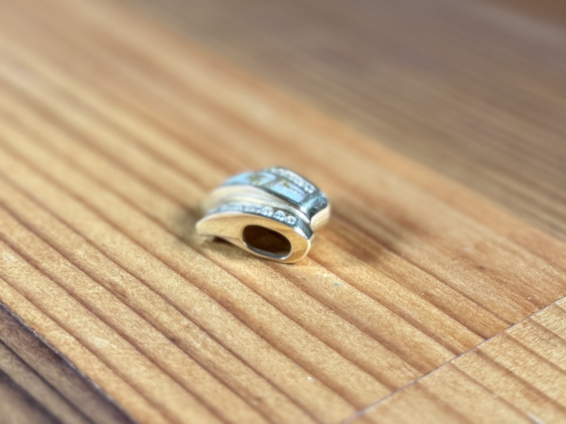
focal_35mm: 24
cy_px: 212
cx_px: 283
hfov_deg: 71.6
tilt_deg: -25.1
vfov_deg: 56.8
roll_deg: -1.2
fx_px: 392
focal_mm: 6.76
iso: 64
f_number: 1.78
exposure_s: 1/120
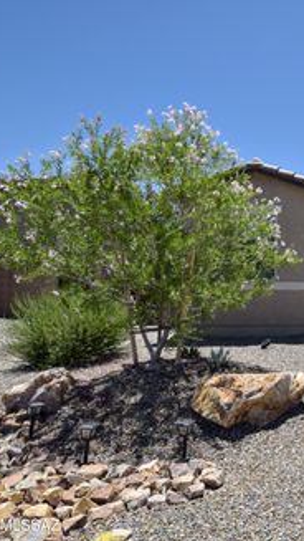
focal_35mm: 24
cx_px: 362
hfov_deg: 36.9
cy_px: 274
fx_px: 344
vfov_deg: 76.3
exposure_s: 1/800
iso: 400
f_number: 9
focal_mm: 10
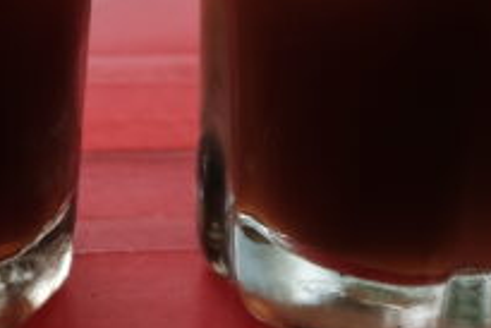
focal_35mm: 175
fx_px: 2388
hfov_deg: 11.5
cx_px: -62
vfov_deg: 7.6
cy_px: -300
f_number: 3.6
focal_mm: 23
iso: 200
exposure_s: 1/125
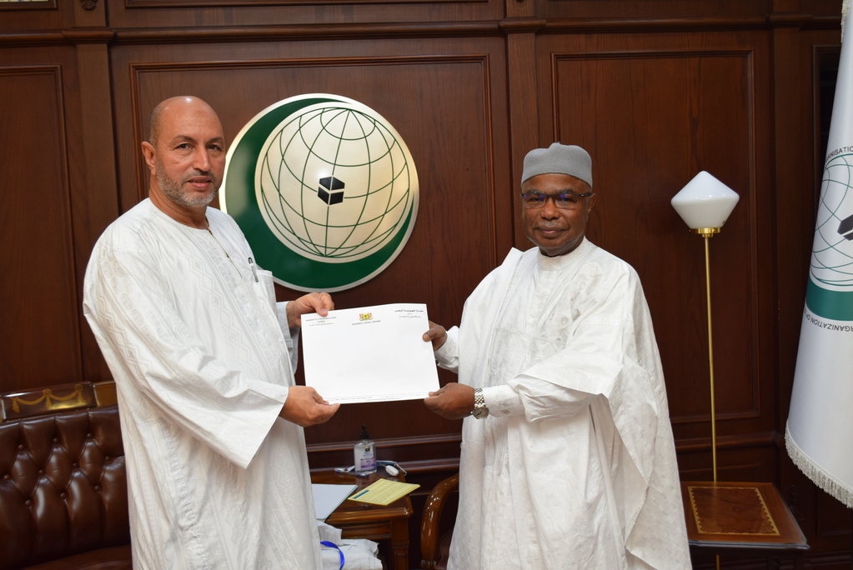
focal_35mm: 36
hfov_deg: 53.1
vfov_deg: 36.9
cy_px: 285
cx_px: 426
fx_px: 854
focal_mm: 24
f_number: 4.5
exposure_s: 1/80
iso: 800
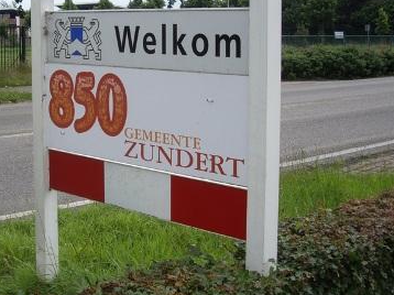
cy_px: 94
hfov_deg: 28.3
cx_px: 120
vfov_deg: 21.5
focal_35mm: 68
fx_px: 773
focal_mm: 7.9
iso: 64
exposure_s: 1/500
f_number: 2.8
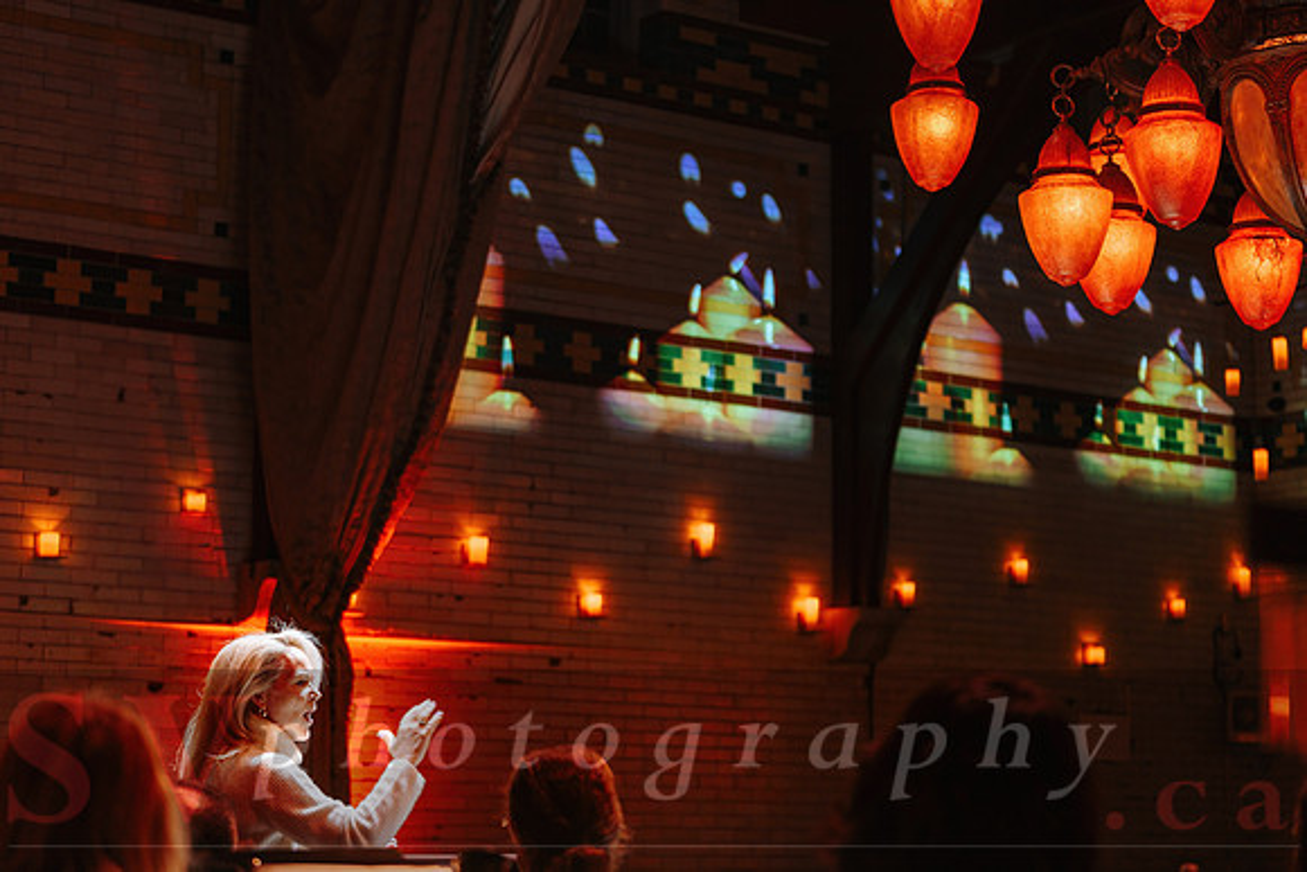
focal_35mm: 70
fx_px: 2542
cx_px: 654
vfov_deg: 19.5
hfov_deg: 28.8
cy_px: 436
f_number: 2.8
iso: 1000
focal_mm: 70
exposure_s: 1/80
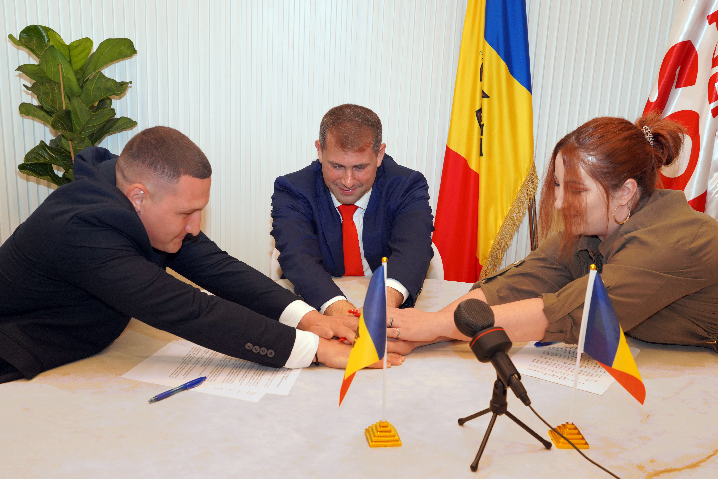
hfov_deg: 54.4
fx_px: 698
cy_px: 240
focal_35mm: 35
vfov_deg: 37.9
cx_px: 359
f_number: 6.3
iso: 1000
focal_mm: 35
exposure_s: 1/160
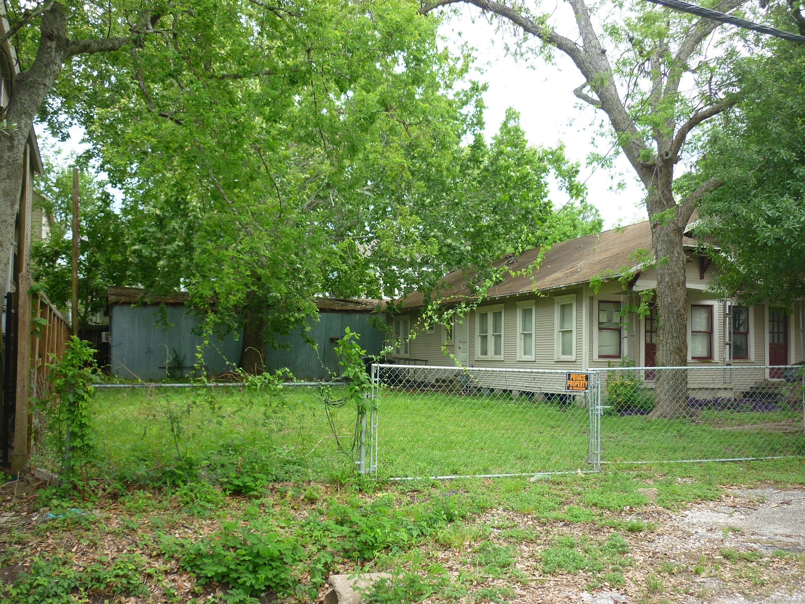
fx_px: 767
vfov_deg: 42.9
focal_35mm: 33
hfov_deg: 55.4
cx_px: 402
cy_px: 302
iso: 80
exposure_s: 1/200
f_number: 2.8
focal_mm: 5.5
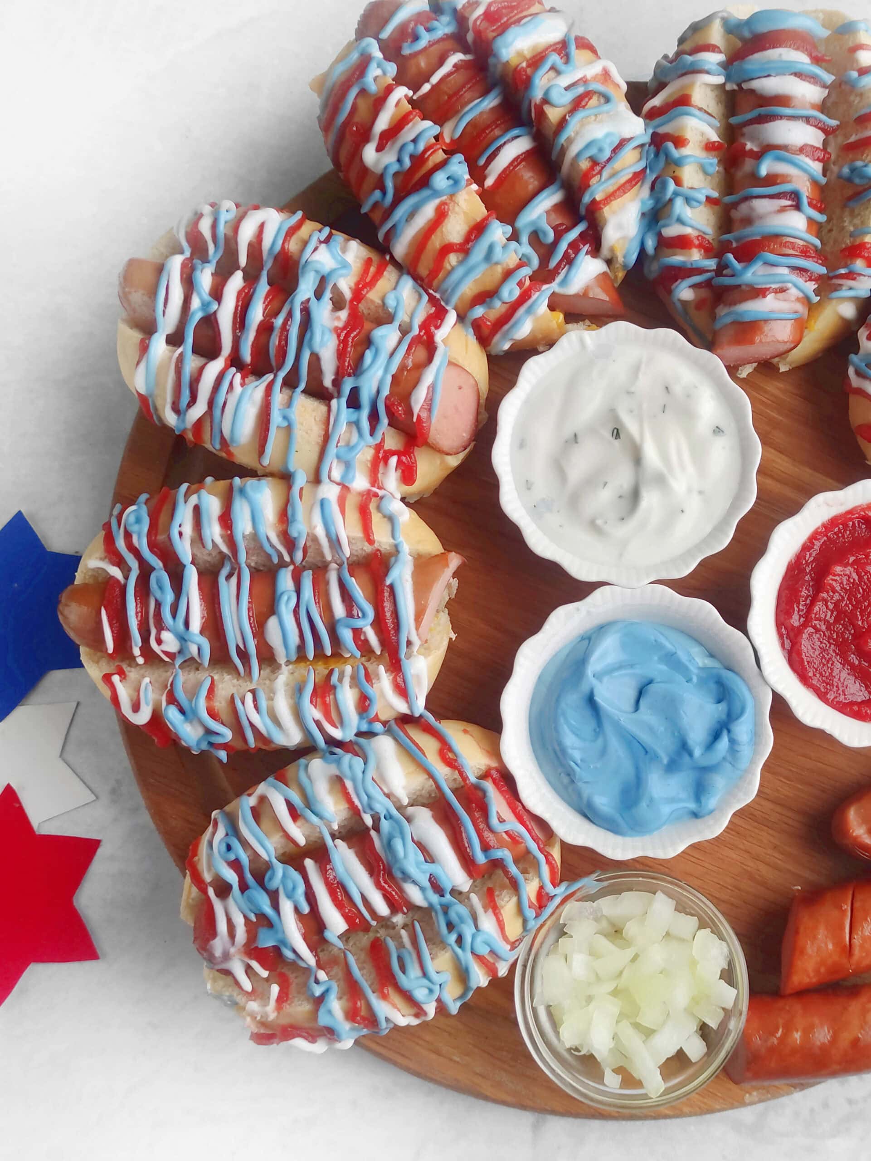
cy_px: 580
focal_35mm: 25
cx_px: 436
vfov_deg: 69.4
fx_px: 838
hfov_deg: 54.9
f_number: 1.9
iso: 114
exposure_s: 1/100
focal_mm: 5.4
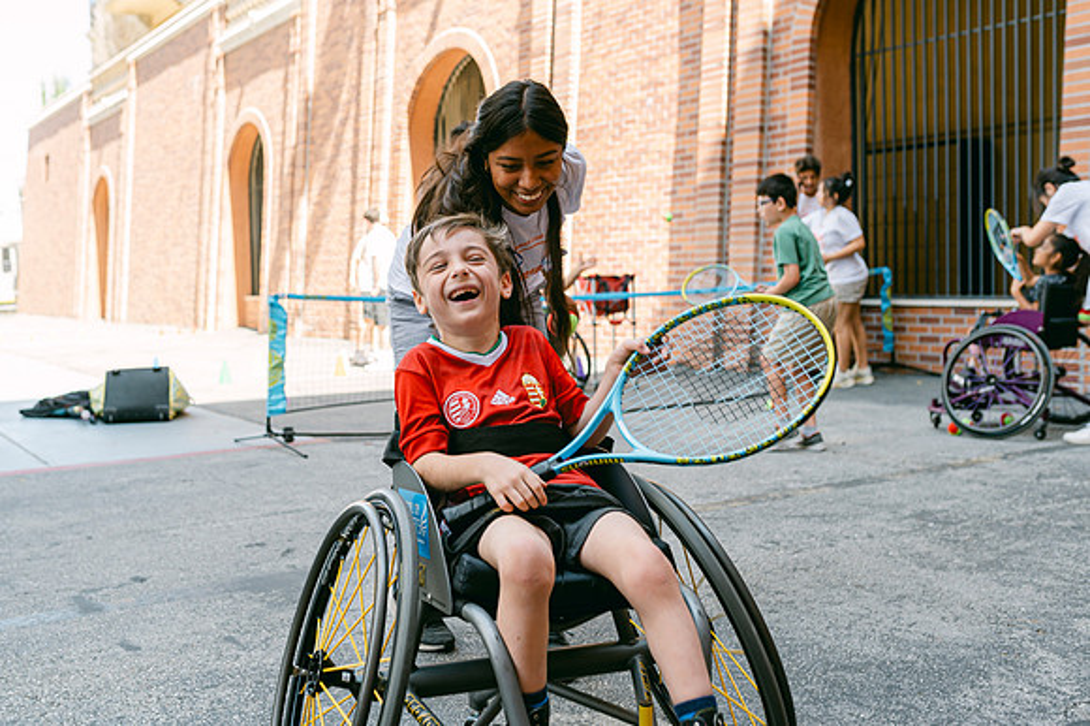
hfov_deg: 49.9
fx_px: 1168
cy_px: 326
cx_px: 489
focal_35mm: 39
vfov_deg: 34.5
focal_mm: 35
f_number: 4
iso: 100
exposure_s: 1/160
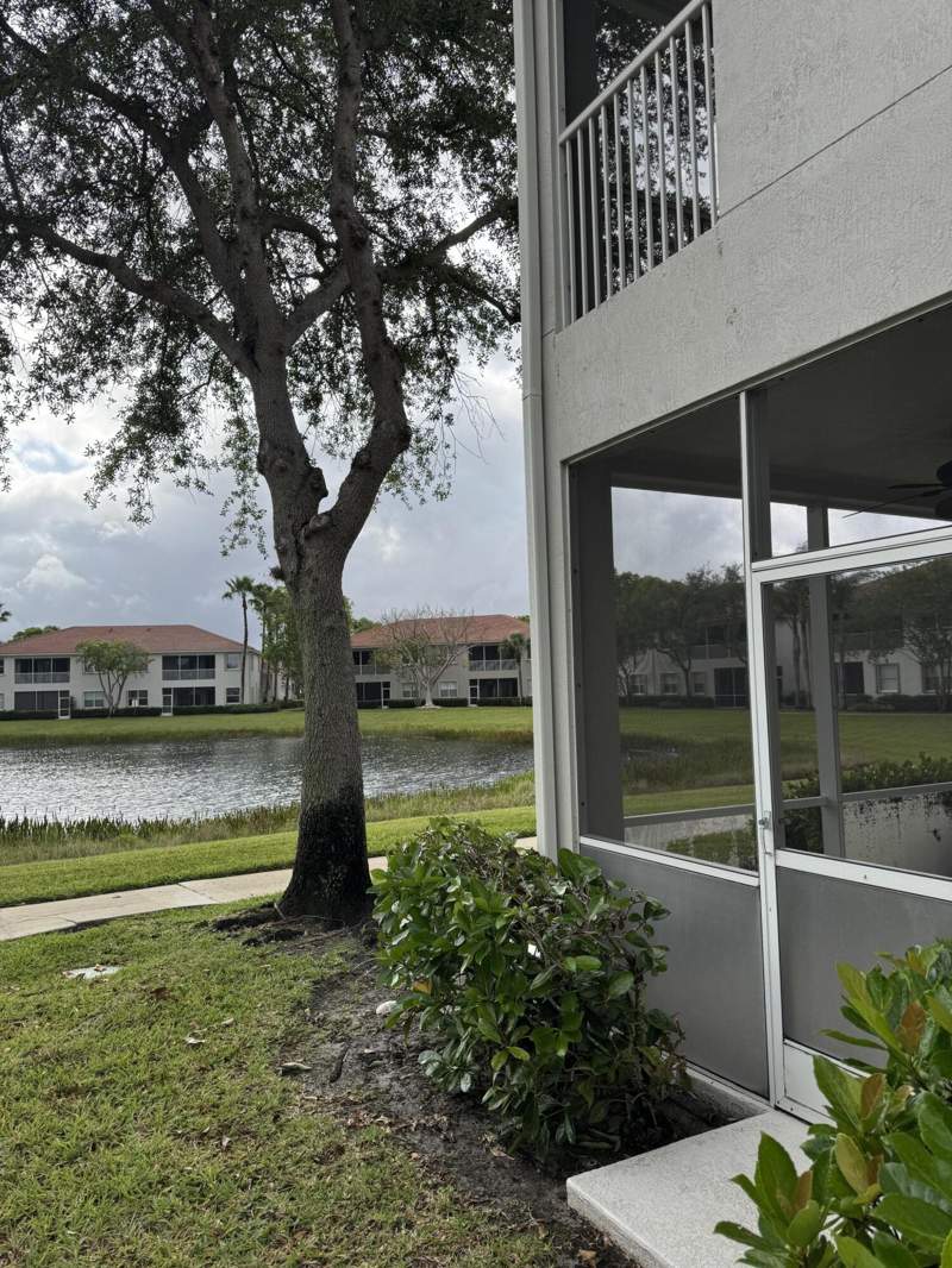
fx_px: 880
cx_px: 476
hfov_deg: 56.8
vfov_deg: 71.6
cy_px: 634
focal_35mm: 24
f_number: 1.78
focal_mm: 6.76
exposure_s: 1/2710
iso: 80
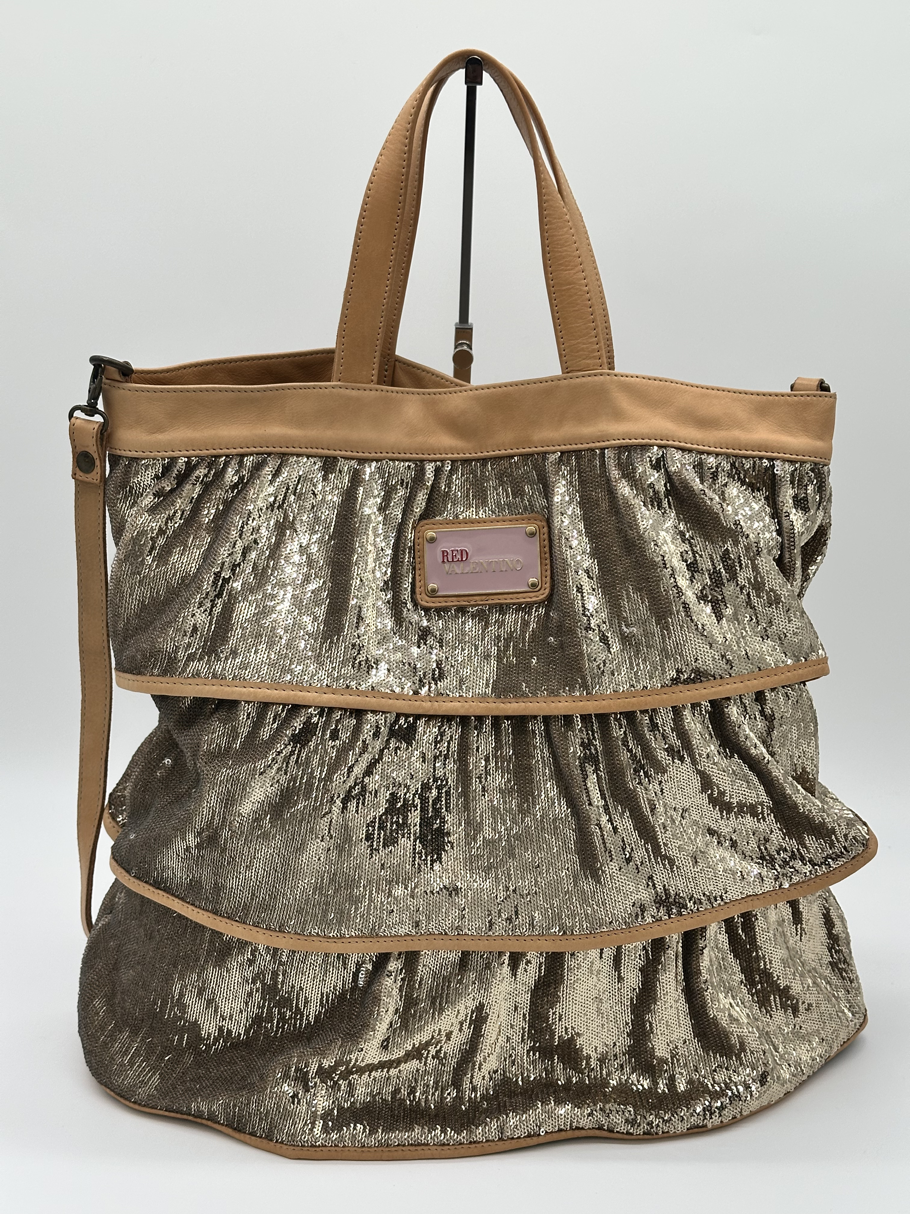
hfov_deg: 30.3
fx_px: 1682
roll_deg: -1.8
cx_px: 455
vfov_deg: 39.7
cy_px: 607
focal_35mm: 48
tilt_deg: -13.8
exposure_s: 1/480
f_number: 1.78
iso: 64
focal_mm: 6.86
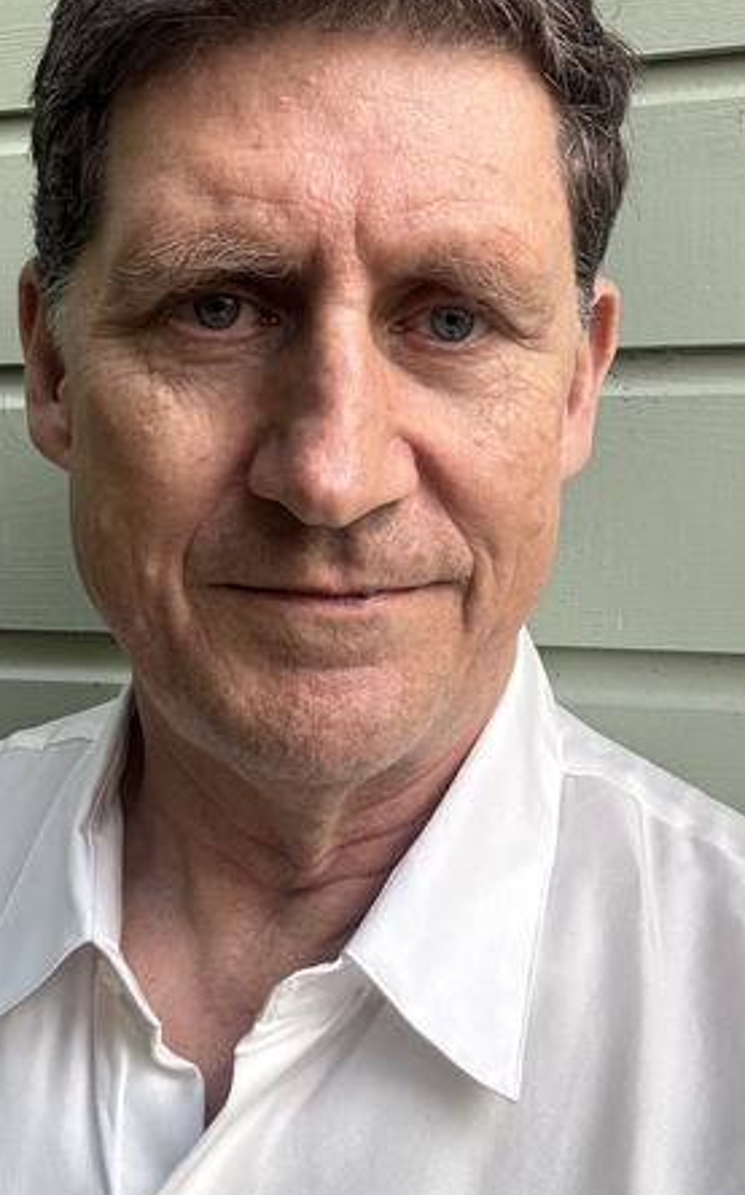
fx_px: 1399
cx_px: 411
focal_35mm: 43
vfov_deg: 45.6
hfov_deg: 29.8
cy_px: 404
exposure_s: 1/121
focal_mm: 2.69
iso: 50
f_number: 1.9
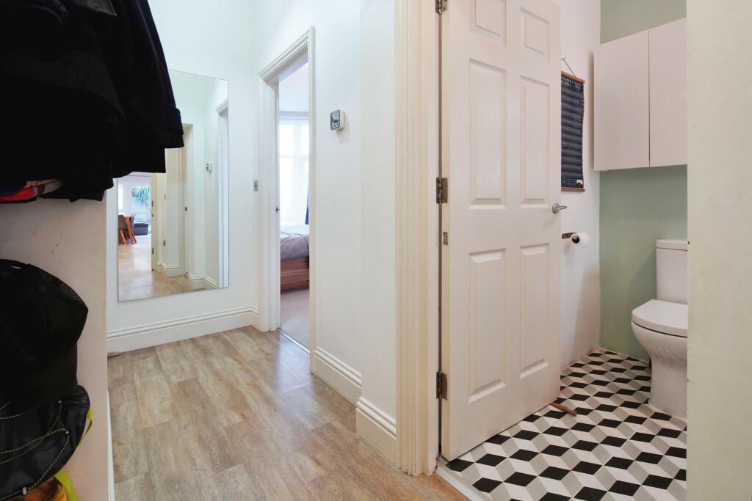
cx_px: 376
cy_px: 250
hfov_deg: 93.3
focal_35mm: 17
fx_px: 355
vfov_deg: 70.5
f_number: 11
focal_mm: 17
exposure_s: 1/4
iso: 640
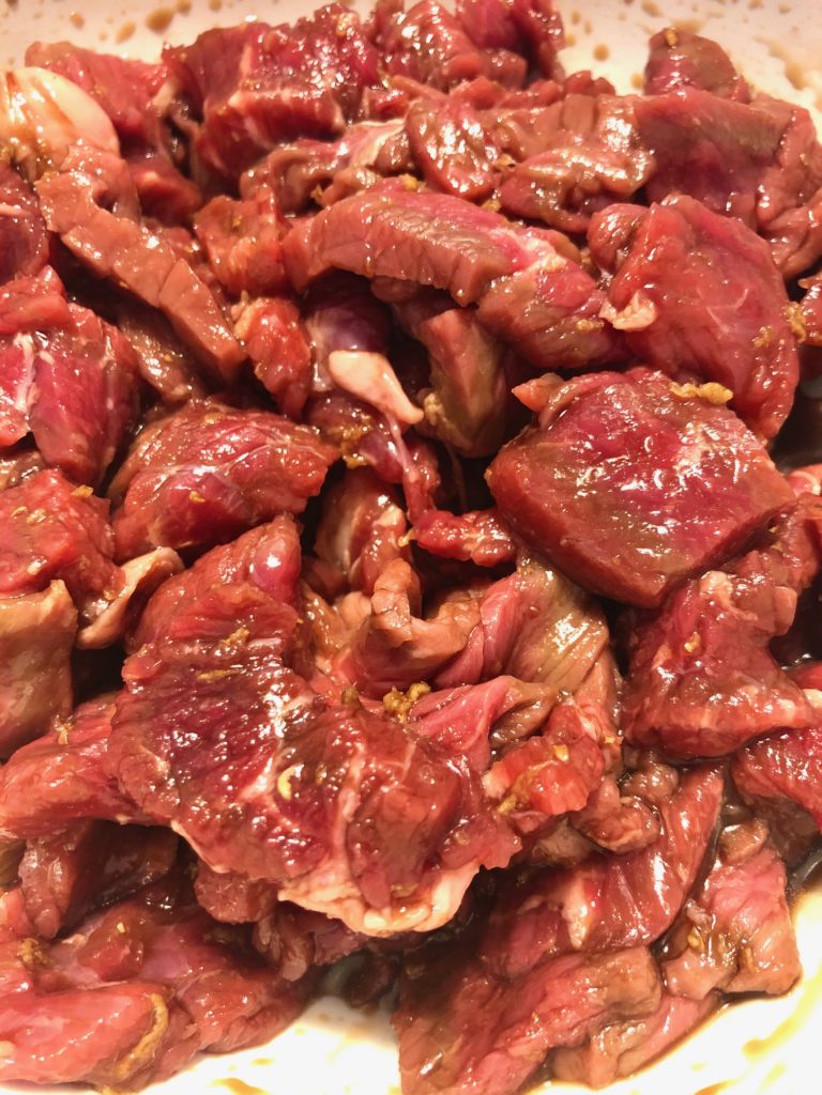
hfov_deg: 49.7
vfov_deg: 63.4
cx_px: 411
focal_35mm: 28
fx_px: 887
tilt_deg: -61.1
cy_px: 548
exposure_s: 1/13
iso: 100
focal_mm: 3.99
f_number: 1.8
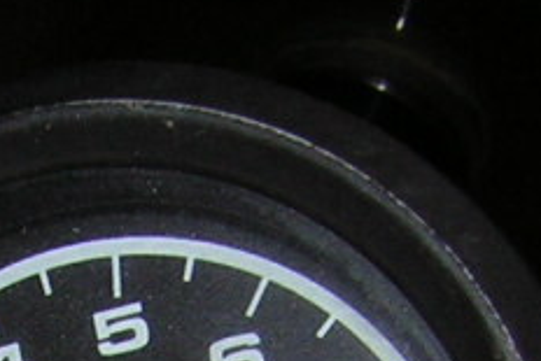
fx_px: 2481
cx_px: 128
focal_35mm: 165
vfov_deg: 7.9
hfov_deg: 12.4
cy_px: 785
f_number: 5.2
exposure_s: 1/60.1
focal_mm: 4.7
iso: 50
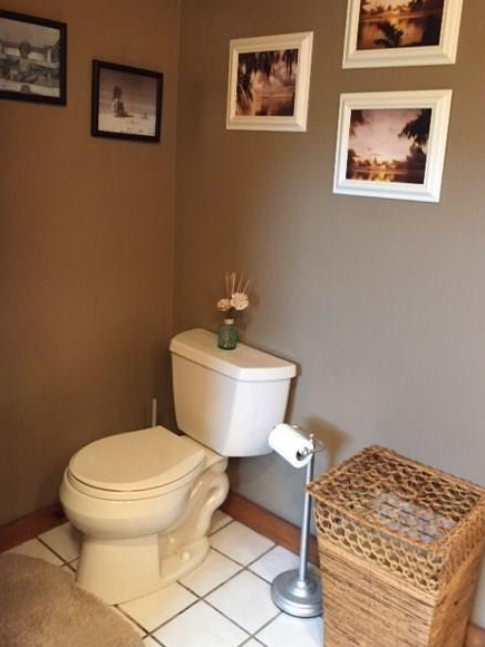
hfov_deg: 44.1
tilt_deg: -14.5
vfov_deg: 56.7
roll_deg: -1.9
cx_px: 230
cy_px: 296
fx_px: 598
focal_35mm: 32
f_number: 2.2
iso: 250
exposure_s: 1/15
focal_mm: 4.15
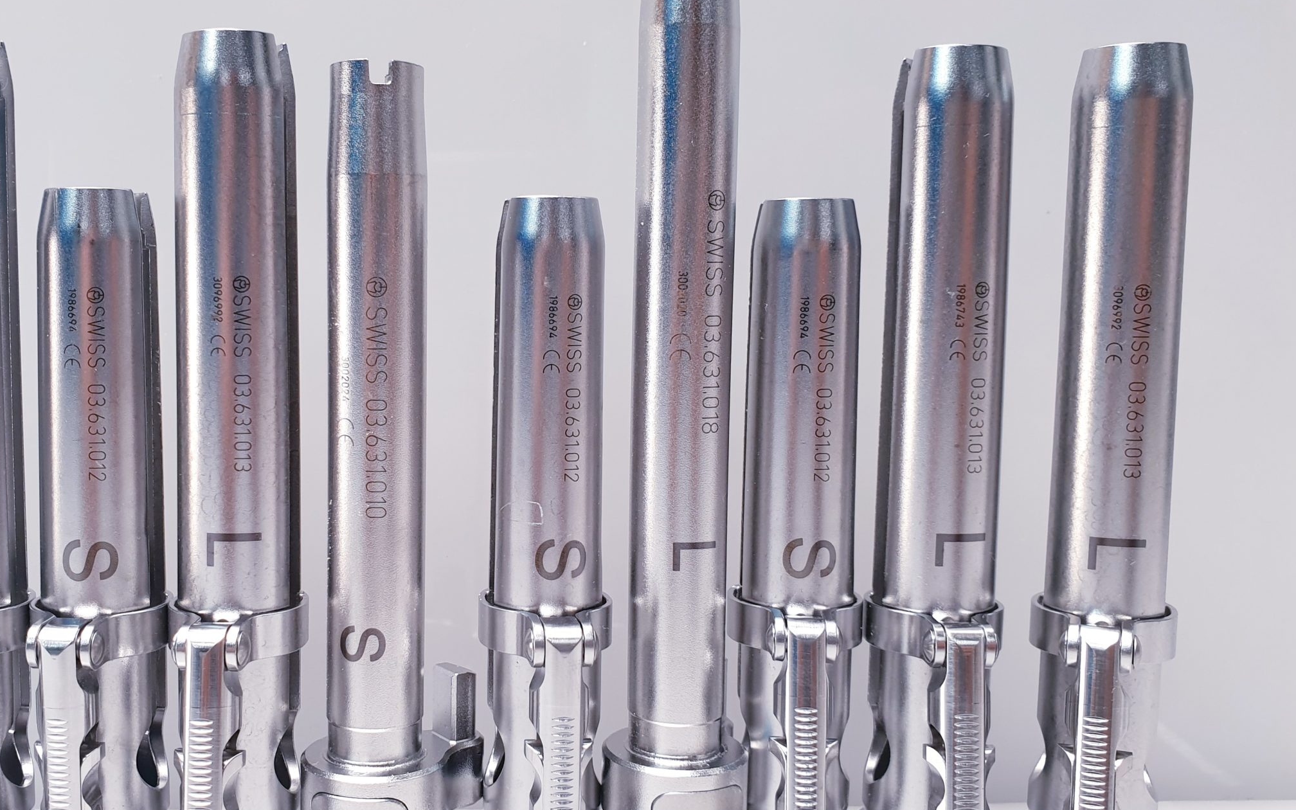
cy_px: 428
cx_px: 489
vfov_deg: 36.3
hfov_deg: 54.7
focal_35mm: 35
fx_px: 1236
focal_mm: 4.3
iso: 100
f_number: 2.4
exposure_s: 1/50
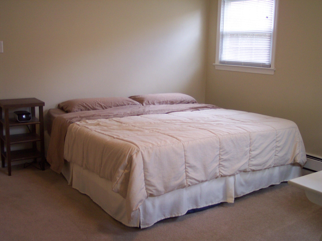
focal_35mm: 38
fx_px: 353
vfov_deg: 37.7
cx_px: 161
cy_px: 120
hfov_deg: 49.0
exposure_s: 1/30
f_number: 2.8
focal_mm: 8
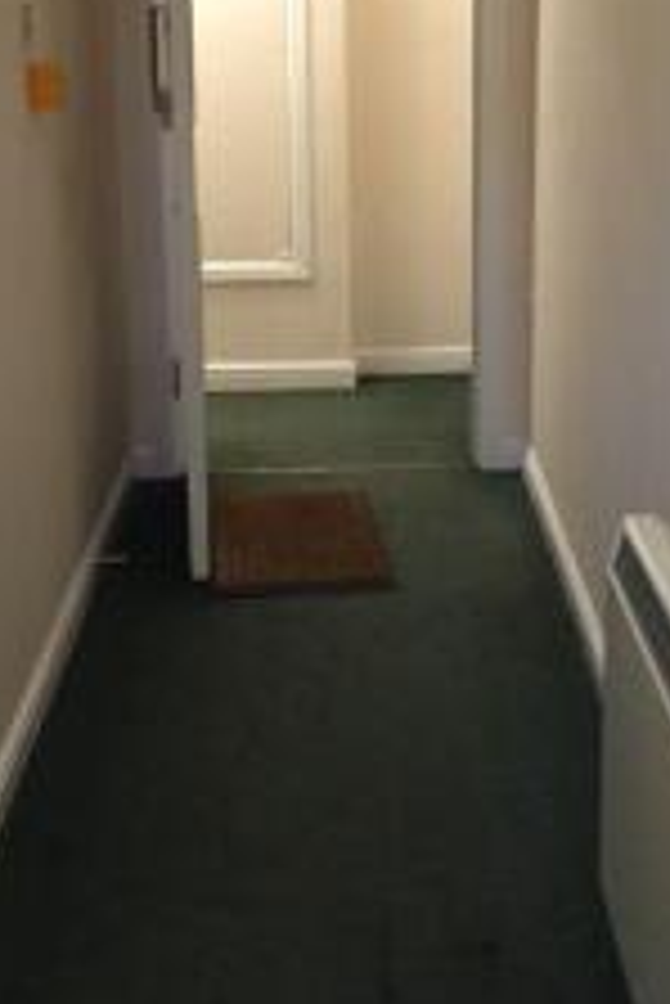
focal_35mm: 59
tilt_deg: -15.0
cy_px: 376
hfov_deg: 23.0
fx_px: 1644
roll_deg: +2.5
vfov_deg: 33.7
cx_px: 355
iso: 250
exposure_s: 1/33
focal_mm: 4.15
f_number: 2.2
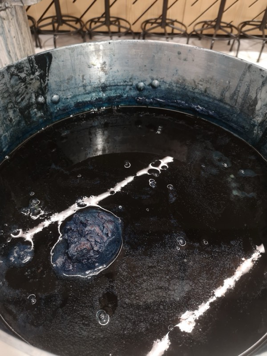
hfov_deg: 51.4
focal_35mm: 27
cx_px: 134
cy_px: 178
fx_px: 278
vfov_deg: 65.3
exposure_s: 1/60
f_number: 1.8
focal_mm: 5.58
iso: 160
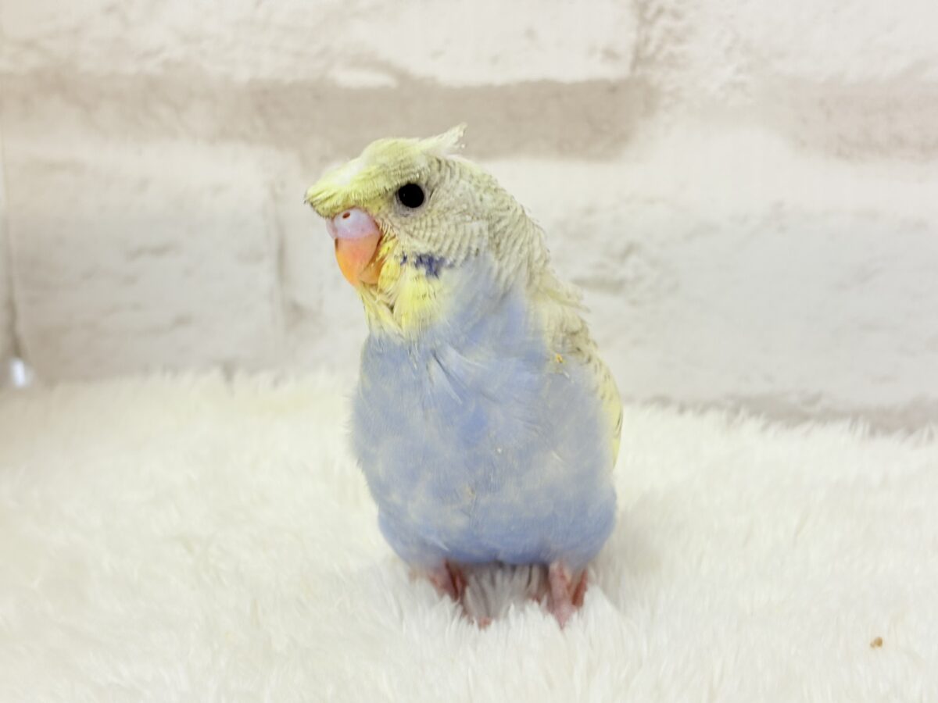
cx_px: 469
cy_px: 352
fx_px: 1409
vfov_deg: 28.0
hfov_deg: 36.8
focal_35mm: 52
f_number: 1.6
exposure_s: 1/50
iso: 32
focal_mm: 5.96
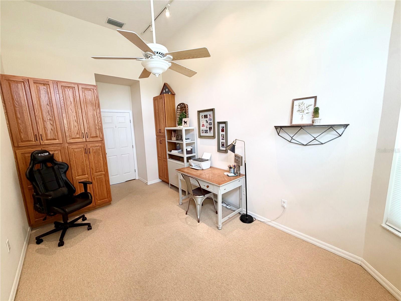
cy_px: 150
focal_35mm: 14
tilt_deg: -9.7
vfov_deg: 85.7
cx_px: 200
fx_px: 162
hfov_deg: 102.1
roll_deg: +1.9
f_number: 2.2
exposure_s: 1/120
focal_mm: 2.22
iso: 160
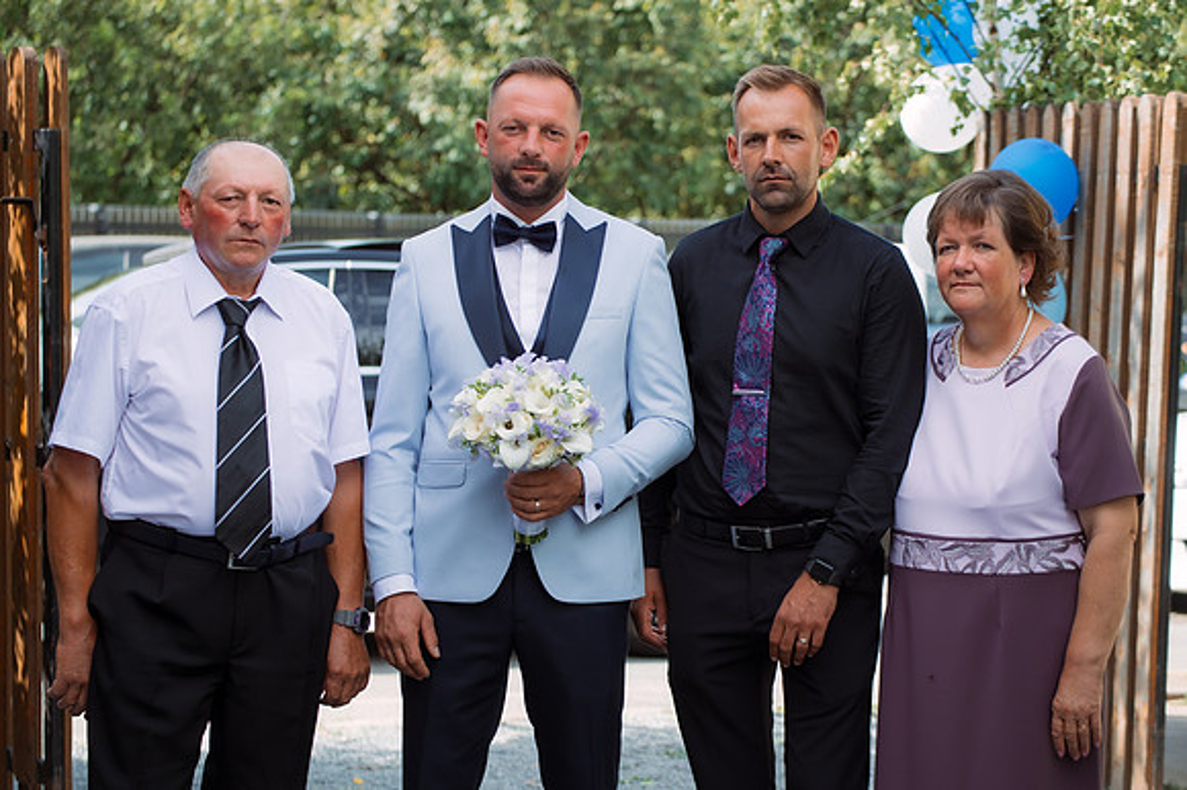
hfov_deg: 20.3
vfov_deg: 13.6
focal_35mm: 101
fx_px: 3313
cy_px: 409
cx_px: 588
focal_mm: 85
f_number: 4
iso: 200
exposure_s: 1/400
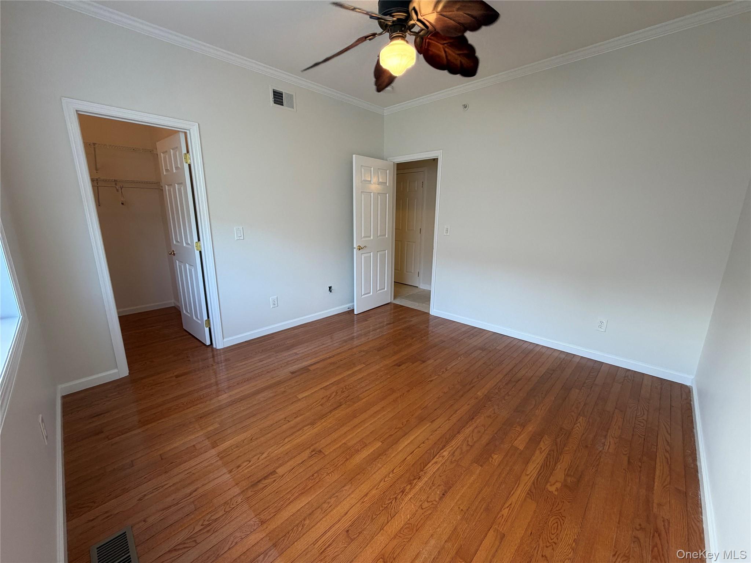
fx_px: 304
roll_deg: -0.1
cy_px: 282
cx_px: 376
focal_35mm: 14
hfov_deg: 102.1
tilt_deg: -11.9
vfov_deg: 85.7
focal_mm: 2.22
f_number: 2.2
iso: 160
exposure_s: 1/120
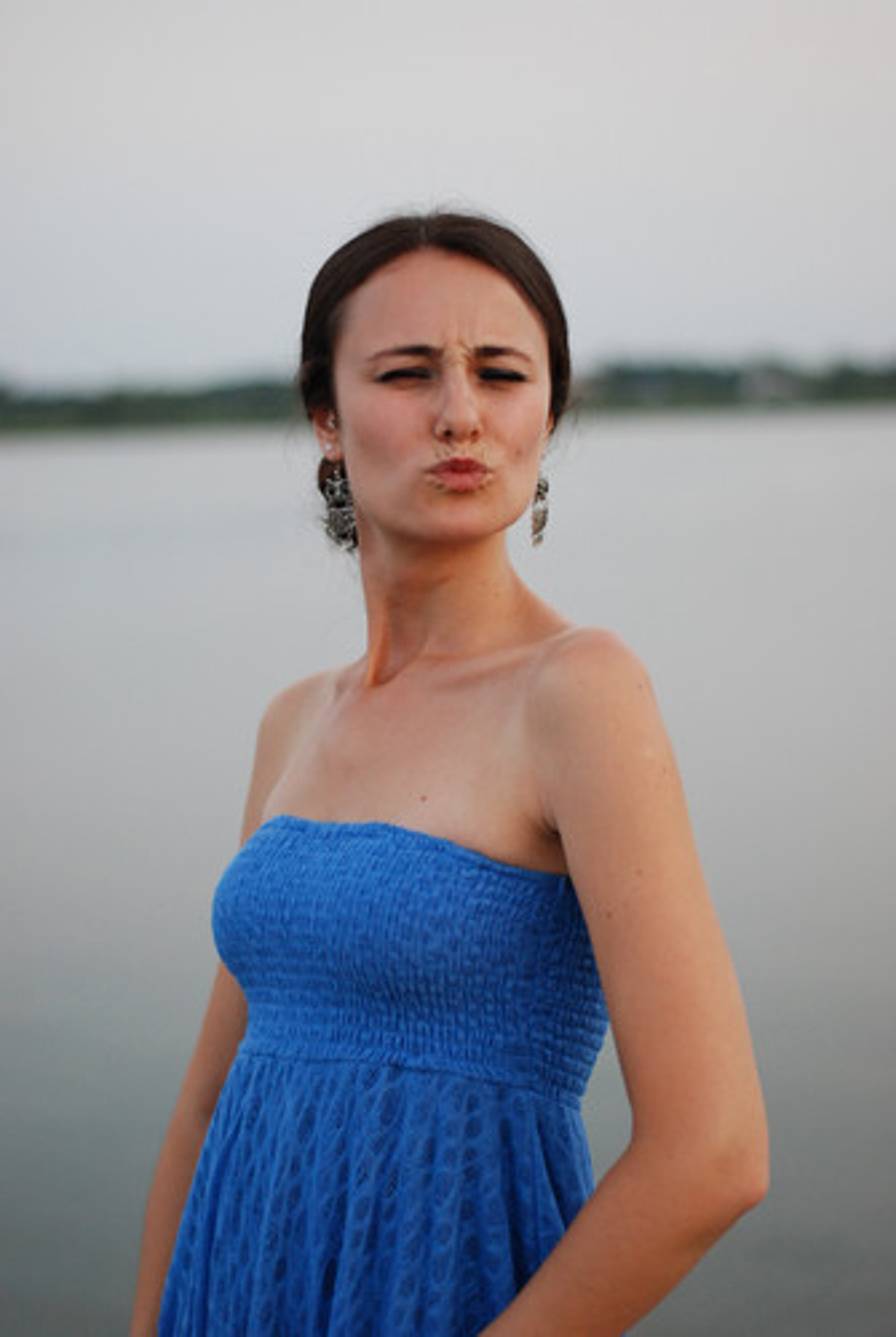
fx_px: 2790
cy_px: 668
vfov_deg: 27.0
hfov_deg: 18.2
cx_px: 448
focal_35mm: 75
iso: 800
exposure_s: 1/640
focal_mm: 50
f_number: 2
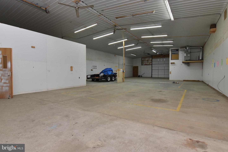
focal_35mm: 18
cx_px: 114
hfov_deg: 90.0
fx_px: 114
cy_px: 76
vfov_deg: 67.5
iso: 400
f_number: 7.1
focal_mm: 12
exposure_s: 1/50
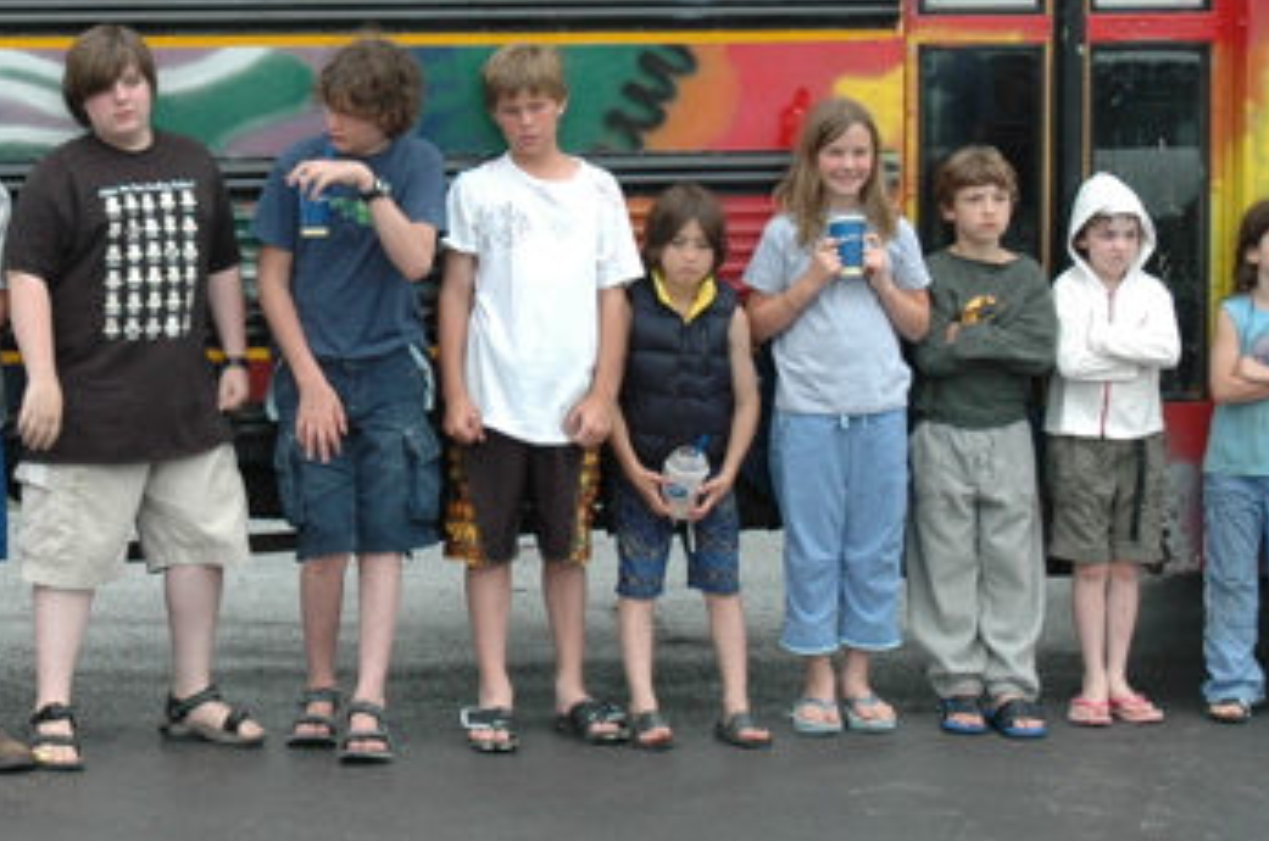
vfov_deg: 12.7
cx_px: 176
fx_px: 3770
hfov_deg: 18.8
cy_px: 294
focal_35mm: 107
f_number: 4.5
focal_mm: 31
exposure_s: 1/80
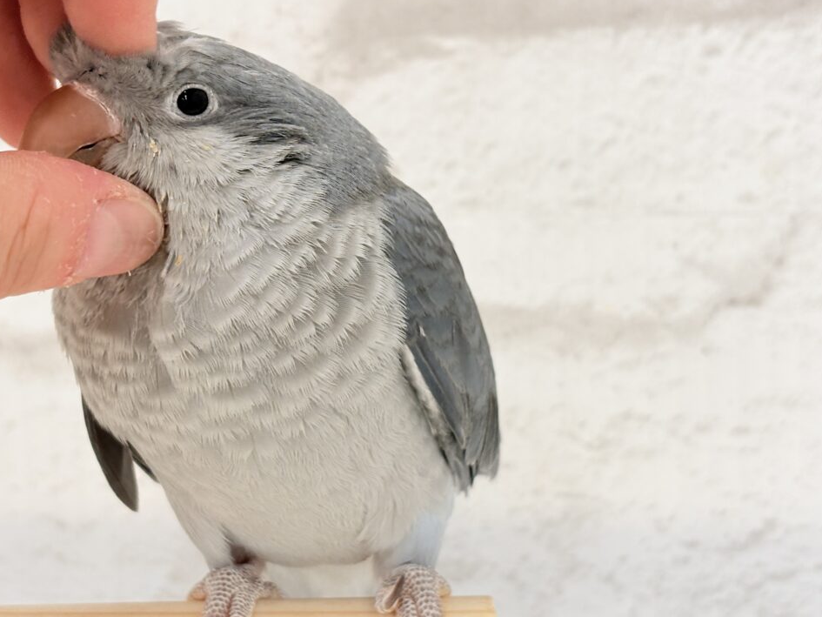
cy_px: 257
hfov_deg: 29.3
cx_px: 334
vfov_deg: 22.2
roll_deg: +3.1
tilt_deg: -4.7
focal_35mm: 66
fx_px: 1567
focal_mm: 5.96
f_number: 1.6
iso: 80
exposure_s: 1/50
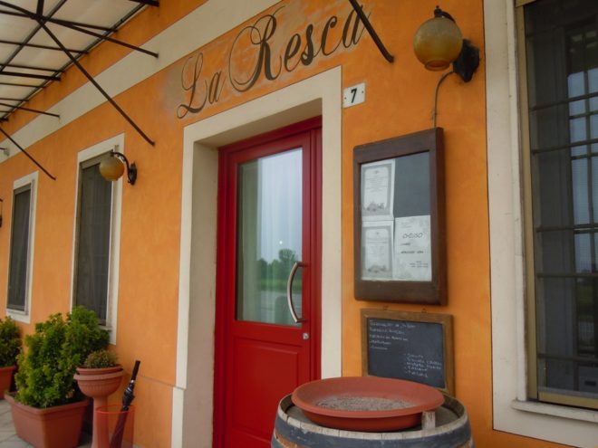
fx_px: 518
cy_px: 224
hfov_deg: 60.0
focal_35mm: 30
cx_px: 299
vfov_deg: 46.8
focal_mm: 5.4
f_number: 3.5
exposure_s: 1/320
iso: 100
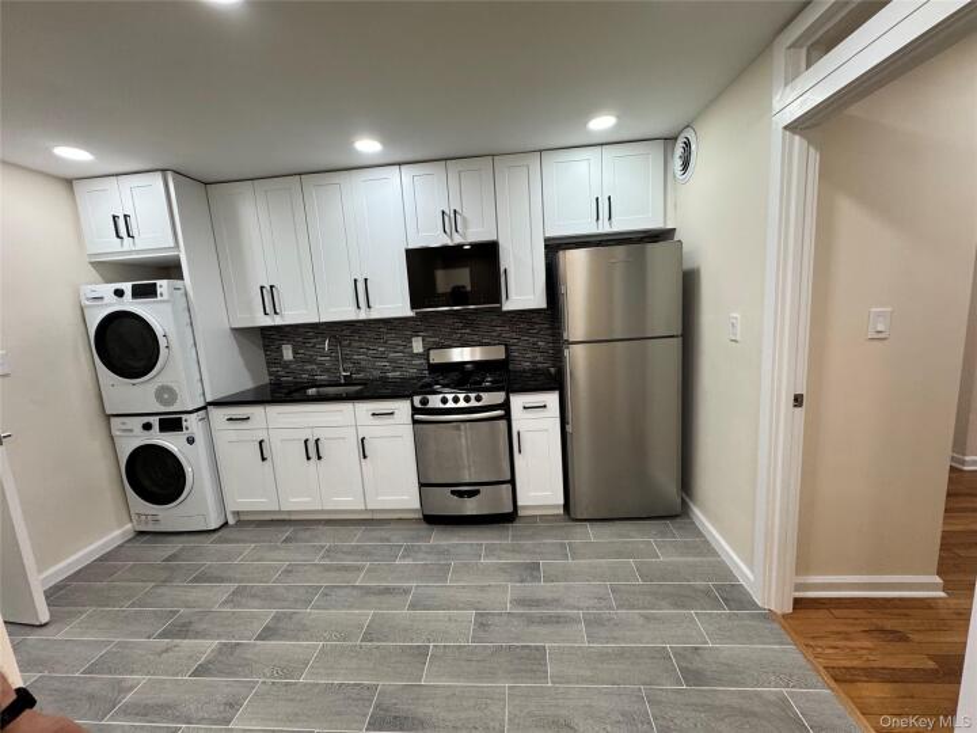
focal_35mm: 14
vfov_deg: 85.7
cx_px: 488
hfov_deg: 102.1
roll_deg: +3.3
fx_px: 395
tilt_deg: -10.0
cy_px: 366
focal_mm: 2.22
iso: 200
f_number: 2.2
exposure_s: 1/120
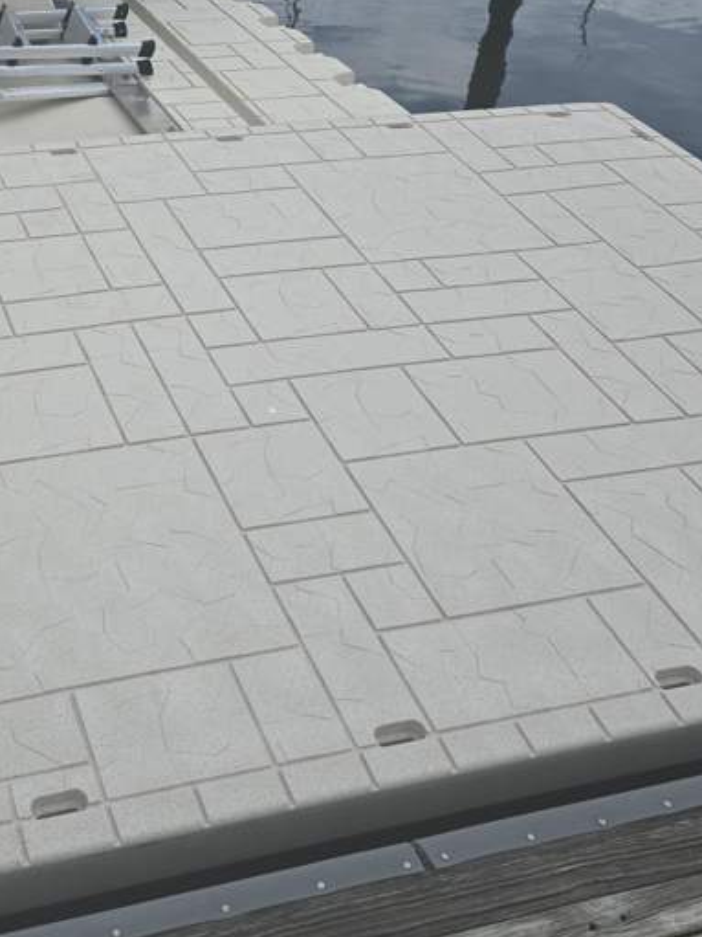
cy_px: 198
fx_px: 1298
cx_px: 73
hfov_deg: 29.1
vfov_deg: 38.3
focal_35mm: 48
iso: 12
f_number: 1.7
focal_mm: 6.3
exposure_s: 1/1038
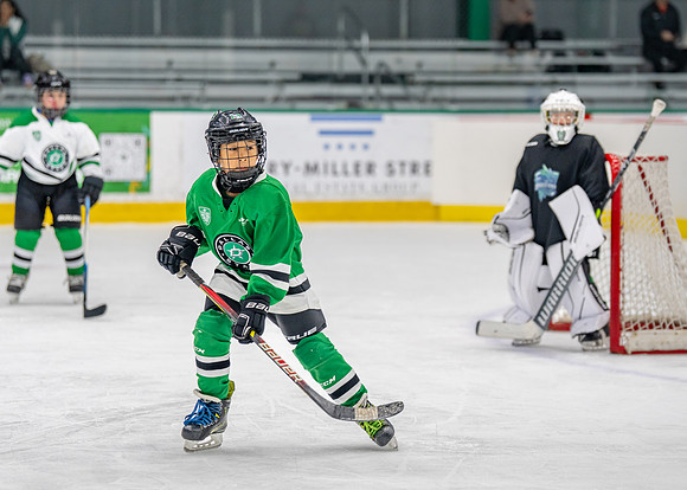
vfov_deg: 10.1
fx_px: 2776
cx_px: 372
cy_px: 220
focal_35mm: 142
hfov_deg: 14.1
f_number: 2.8
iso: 1000
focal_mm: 123
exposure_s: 1/1250
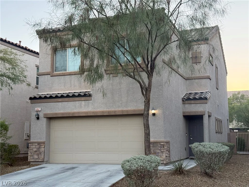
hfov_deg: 39.7
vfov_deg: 30.3
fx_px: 345
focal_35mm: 48
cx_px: 124
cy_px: 94
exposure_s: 1/239
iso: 100
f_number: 1.78
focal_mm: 6.76
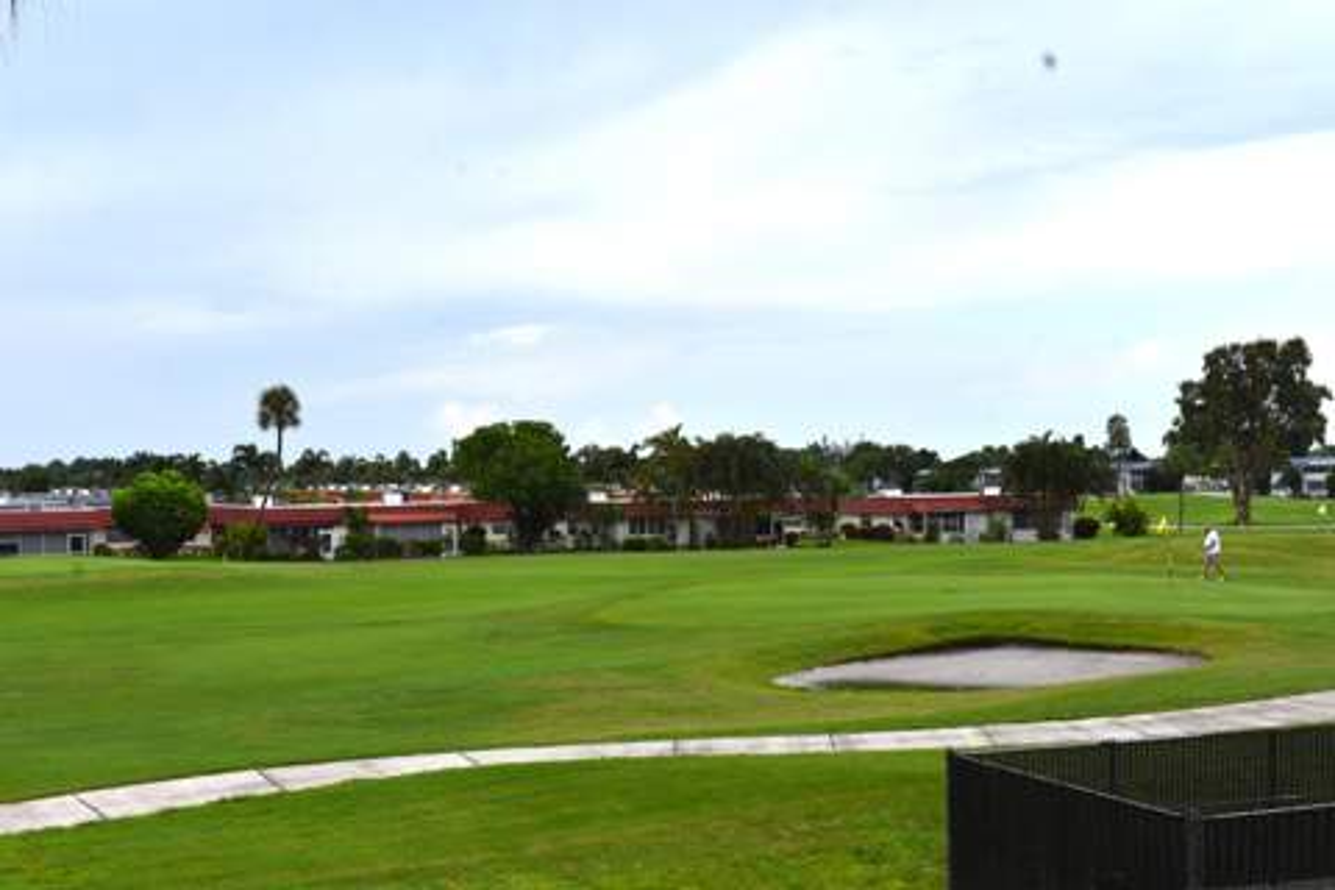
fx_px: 1891
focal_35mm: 51
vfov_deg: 26.5
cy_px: 445
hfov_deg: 38.9
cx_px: 668
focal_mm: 34
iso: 200
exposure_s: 1/250
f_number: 11
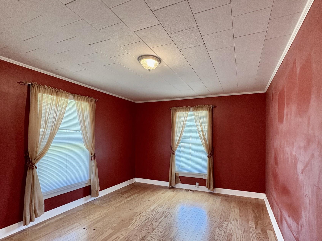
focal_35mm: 17
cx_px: 179
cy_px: 136
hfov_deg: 90.7
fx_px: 158
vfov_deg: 74.4
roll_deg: +0.1
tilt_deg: +0.4
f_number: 2.2
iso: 320
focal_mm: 2.22
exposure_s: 1/60
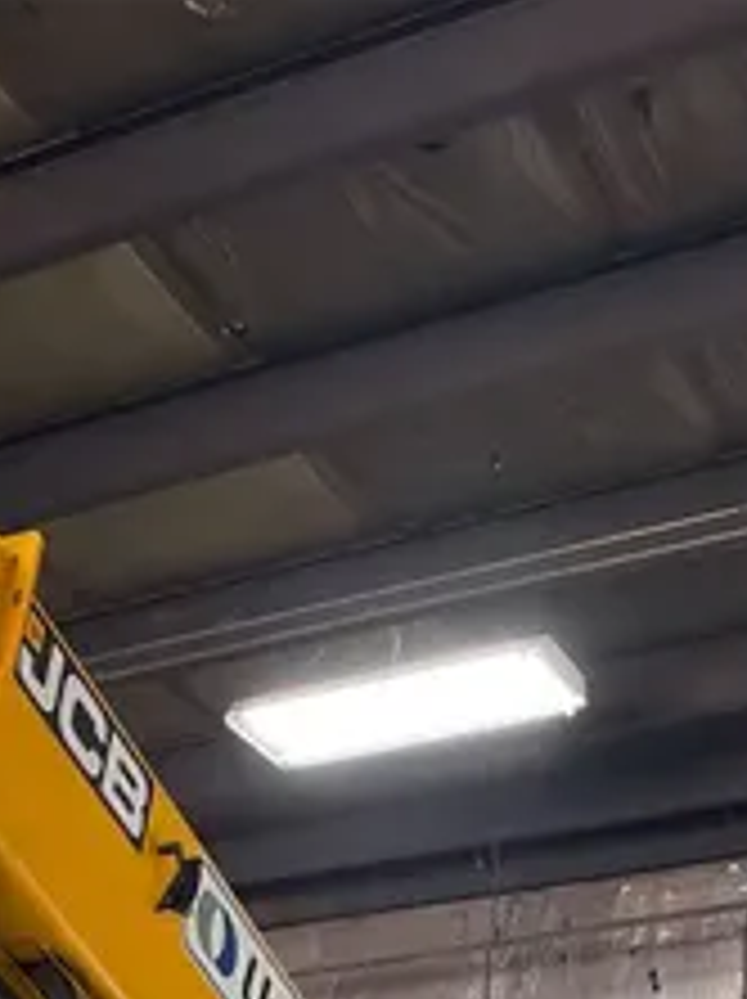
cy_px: 1645
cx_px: -40
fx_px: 2479
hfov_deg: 16.7
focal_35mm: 86
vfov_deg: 19.0
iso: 160
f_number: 1.6
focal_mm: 4.2
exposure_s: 1/60
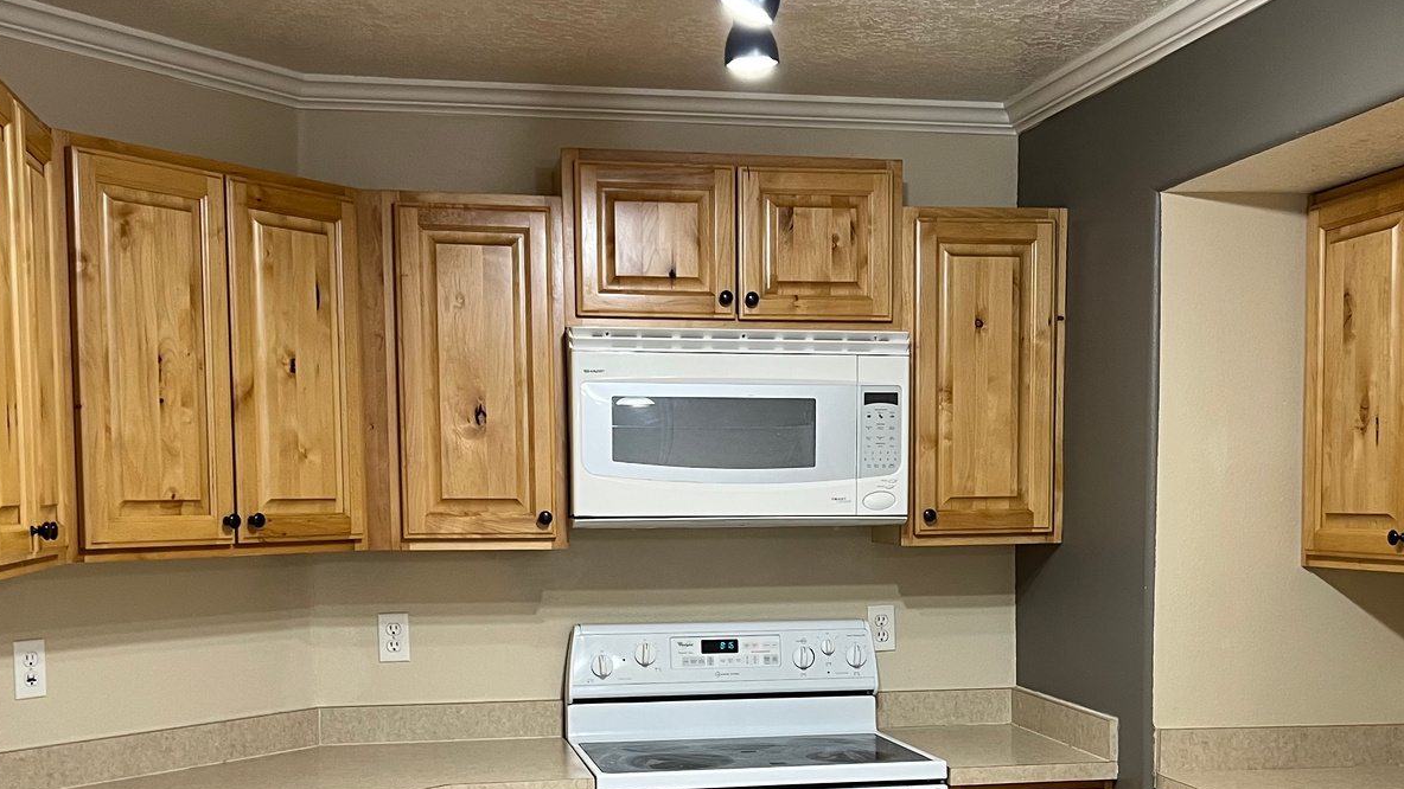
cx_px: 779
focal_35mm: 49
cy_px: 671
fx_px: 1824
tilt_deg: -5.6
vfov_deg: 23.9
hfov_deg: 42.0
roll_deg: +0.2
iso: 80
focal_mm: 5.7
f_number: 1.5
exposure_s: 1/60
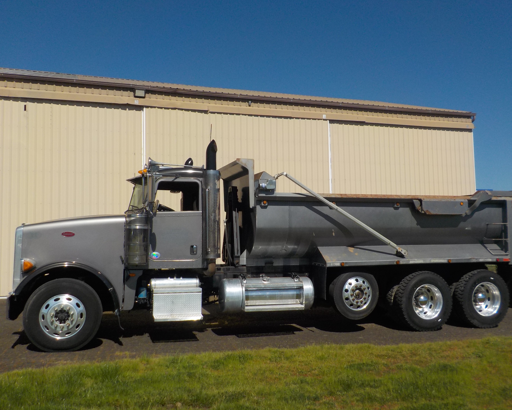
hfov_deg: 55.6
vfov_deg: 45.8
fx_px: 485
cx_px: 269
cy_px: 203
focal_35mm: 32
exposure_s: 1/800
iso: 125
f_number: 6.6
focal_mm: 4.1
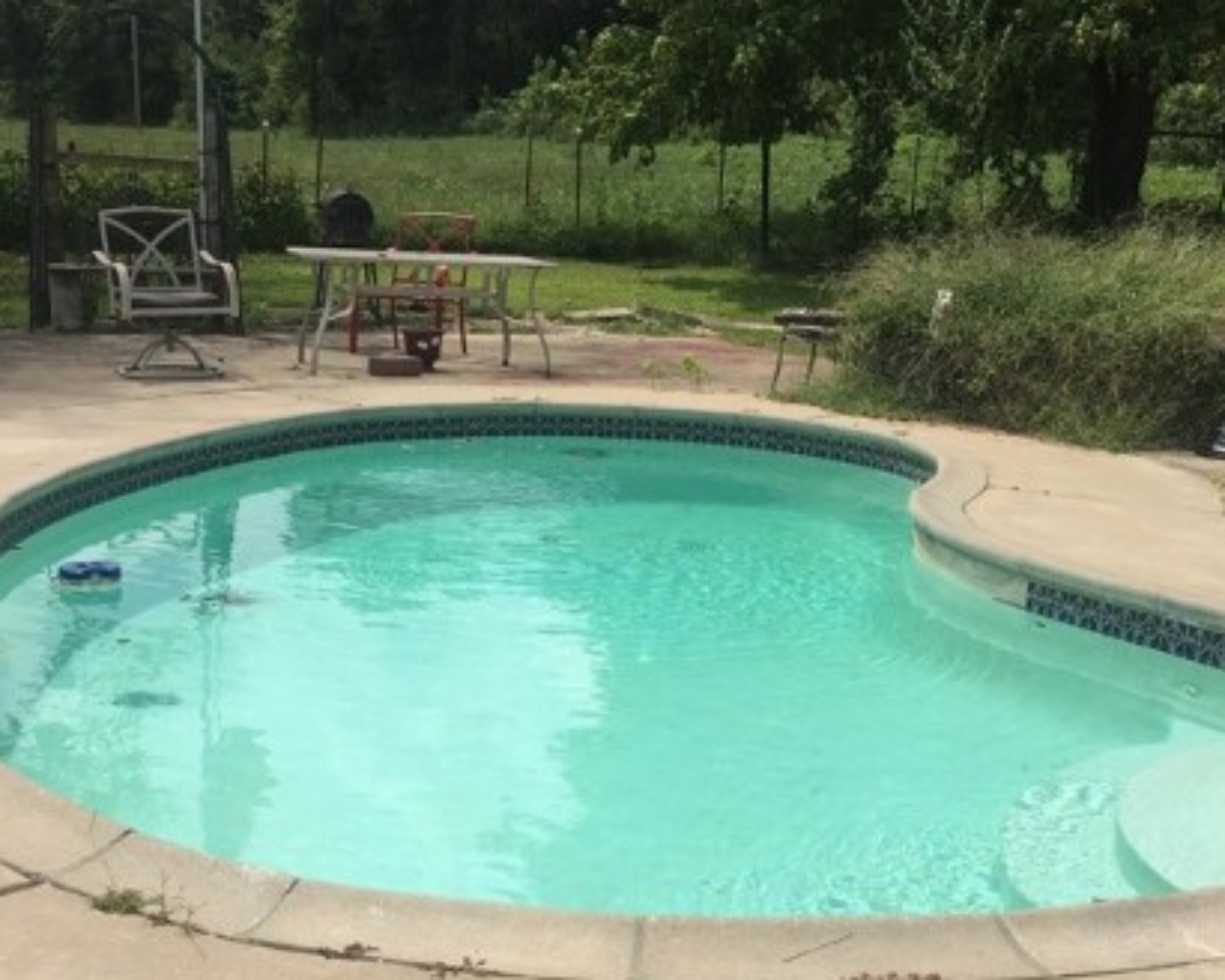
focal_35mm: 53
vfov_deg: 28.5
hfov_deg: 35.4
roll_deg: -2.5
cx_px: 633
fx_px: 1922
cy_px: 633
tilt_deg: -14.3
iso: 32
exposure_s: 1/2825
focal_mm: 4.15
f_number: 2.2
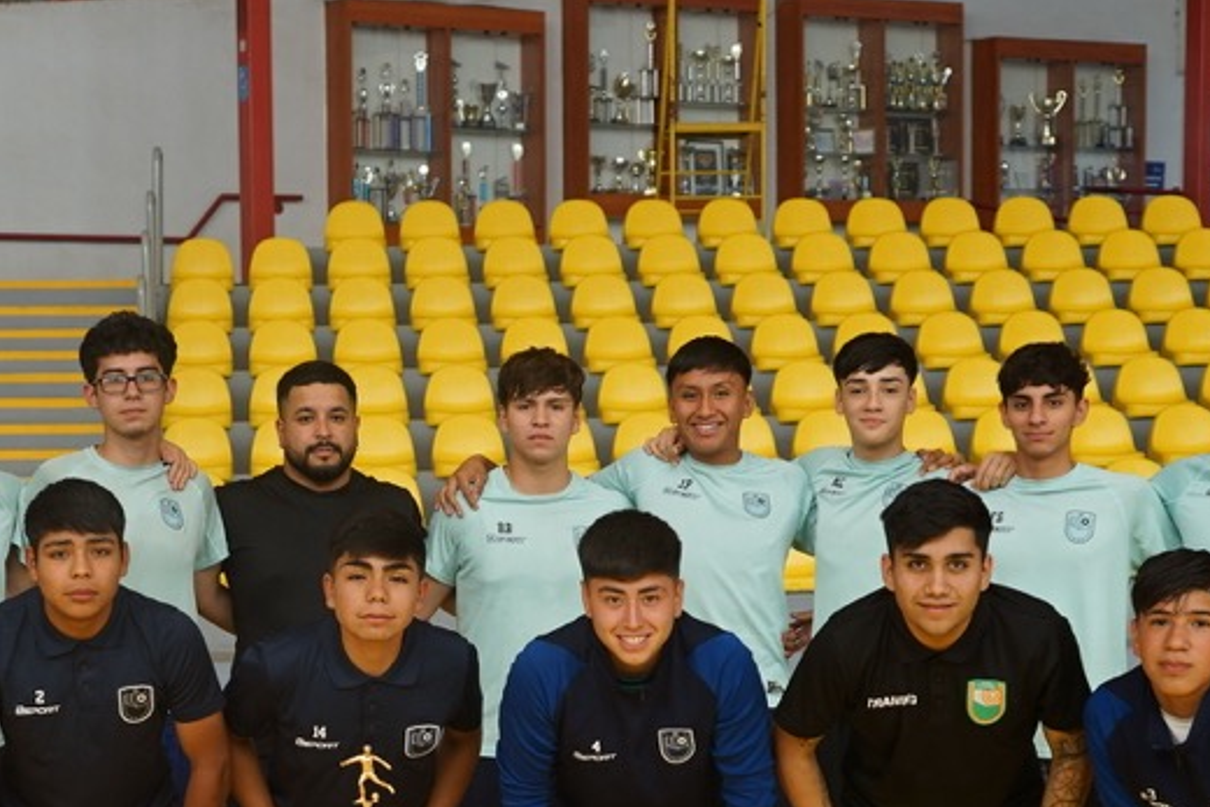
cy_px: 797
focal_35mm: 86
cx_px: 370
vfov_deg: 15.6
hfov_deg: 23.5
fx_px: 2891
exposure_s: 1/160
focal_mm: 35
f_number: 4
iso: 250
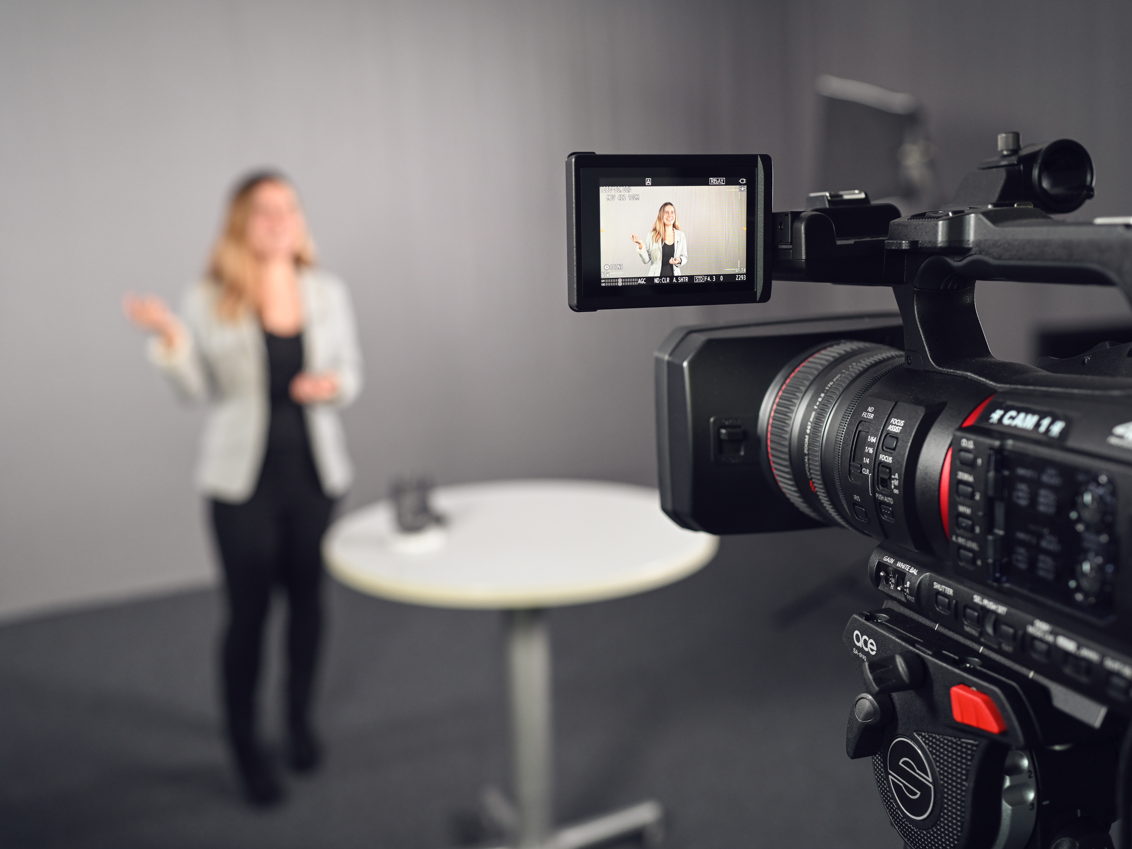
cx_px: 581
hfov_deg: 49.0
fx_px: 1243
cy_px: 424
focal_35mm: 38
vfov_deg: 37.7
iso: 900
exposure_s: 1/100
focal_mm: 35
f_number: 3.2
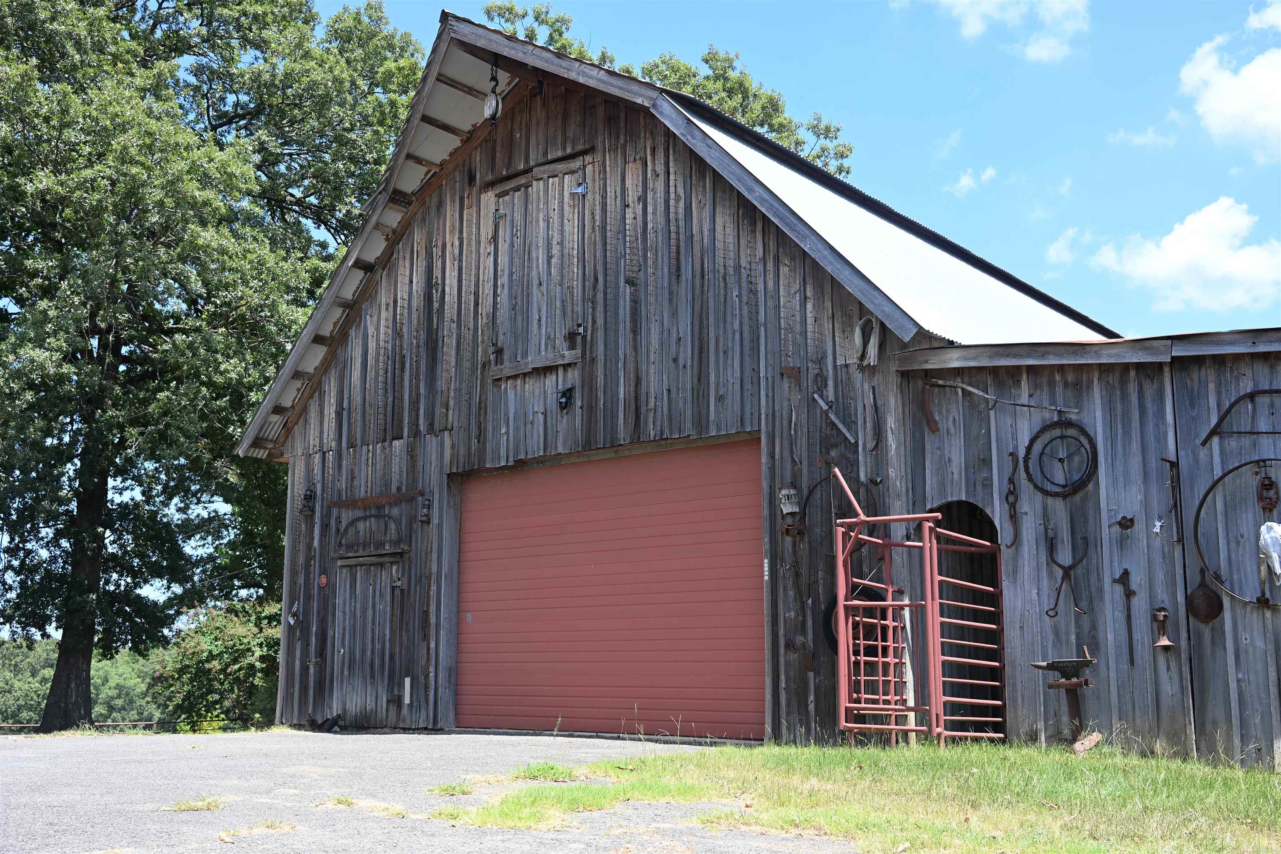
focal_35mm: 35
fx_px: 1245
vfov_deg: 37.9
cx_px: 640
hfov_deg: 54.4
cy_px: 427
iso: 180
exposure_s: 1/250
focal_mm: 35
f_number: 5.6
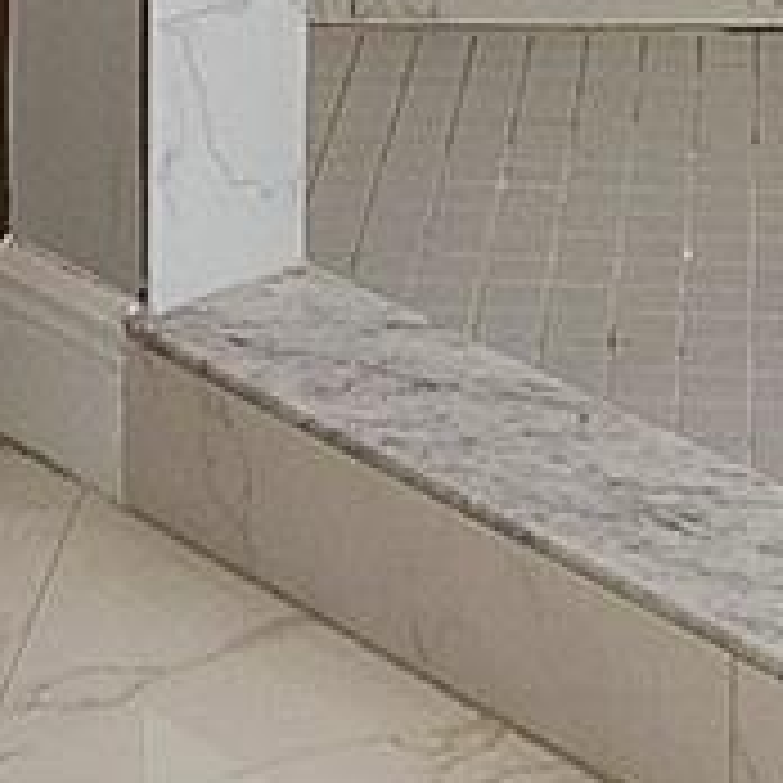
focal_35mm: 150
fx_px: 3839
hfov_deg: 11.5
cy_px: -1249
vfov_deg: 9.9
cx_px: 747
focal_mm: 10
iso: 160
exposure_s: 1/15
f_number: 11
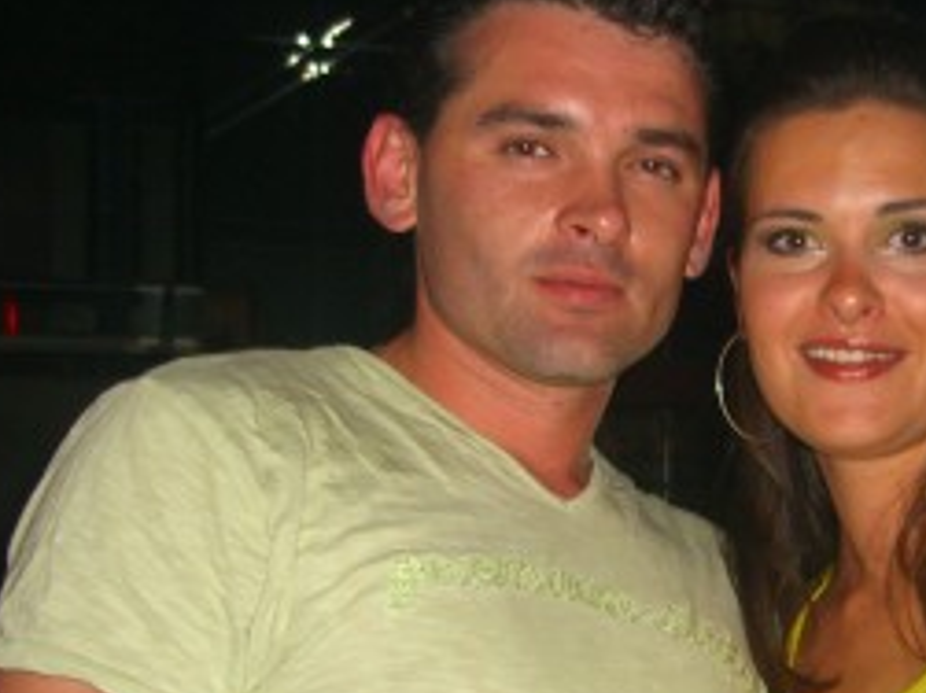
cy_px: 516
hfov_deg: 21.3
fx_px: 2433
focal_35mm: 91
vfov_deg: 16.1
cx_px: 756
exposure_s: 1/60
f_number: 2.8
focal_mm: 7.9
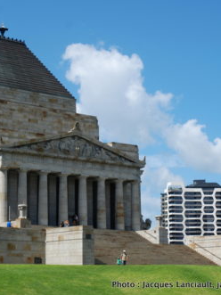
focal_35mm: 83
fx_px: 707
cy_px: 148
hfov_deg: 17.7
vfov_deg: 23.6
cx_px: 55
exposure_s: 1/250
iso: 100
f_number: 8
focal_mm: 38
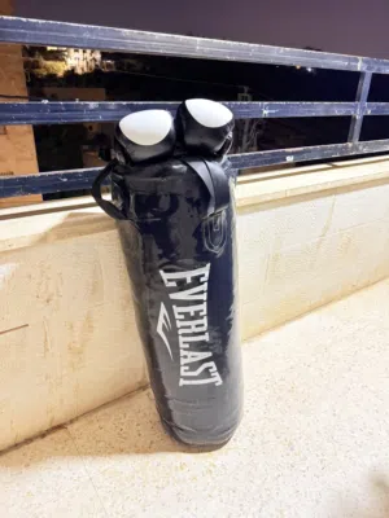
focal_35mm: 24
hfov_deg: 56.8
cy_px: 259
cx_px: 194
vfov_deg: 71.6
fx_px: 360
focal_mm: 6.76
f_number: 1.78
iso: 640
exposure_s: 1/33
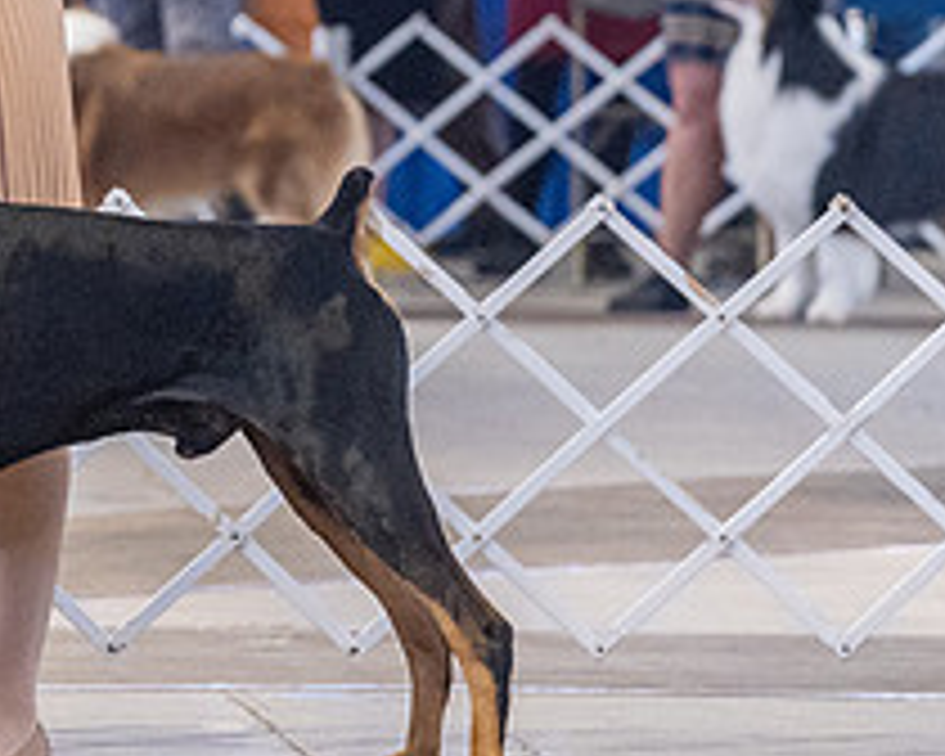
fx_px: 10292
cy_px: -94
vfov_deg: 4.2
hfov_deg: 5.2
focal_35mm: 368
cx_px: -299
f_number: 3.5
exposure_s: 1/320
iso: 6400
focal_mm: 122
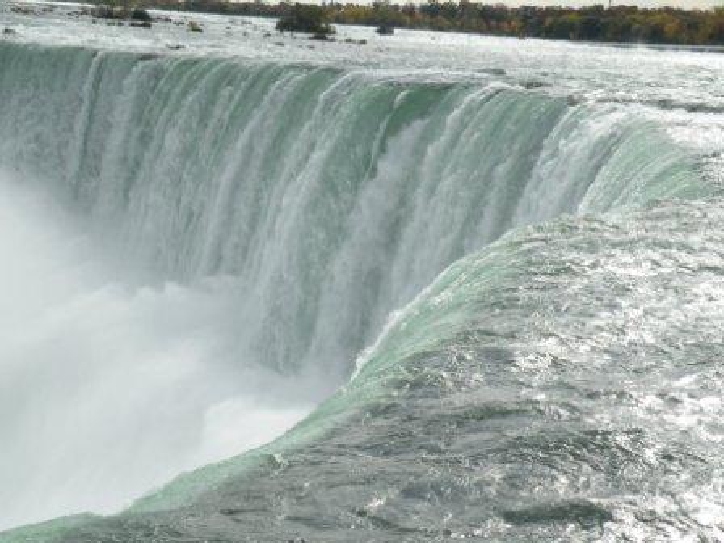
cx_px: 362
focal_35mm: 67
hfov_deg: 29.0
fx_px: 1401
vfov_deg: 21.9
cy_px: 272
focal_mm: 11.9
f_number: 7.1
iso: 64
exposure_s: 1/303
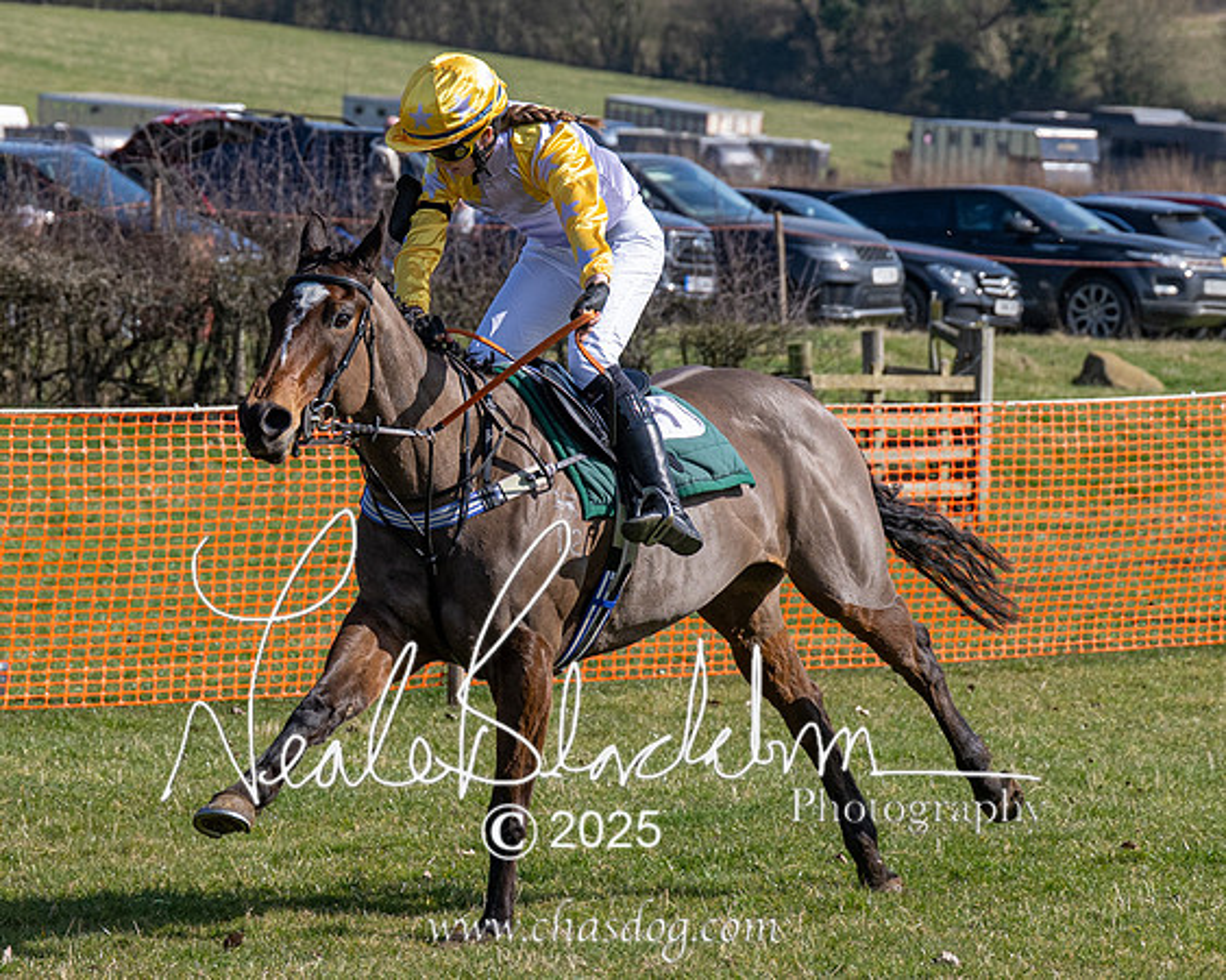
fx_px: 8314
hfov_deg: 8.4
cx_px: 257
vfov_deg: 6.7
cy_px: 477
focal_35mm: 229
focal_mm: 77
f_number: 4
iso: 200
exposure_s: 1/2500
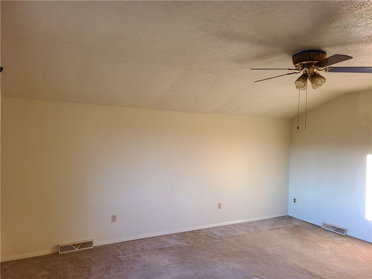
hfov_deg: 67.3
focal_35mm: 26
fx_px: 279
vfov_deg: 53.1
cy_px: 140
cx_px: 186
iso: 160
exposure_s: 1/59
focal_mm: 5.4
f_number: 1.8
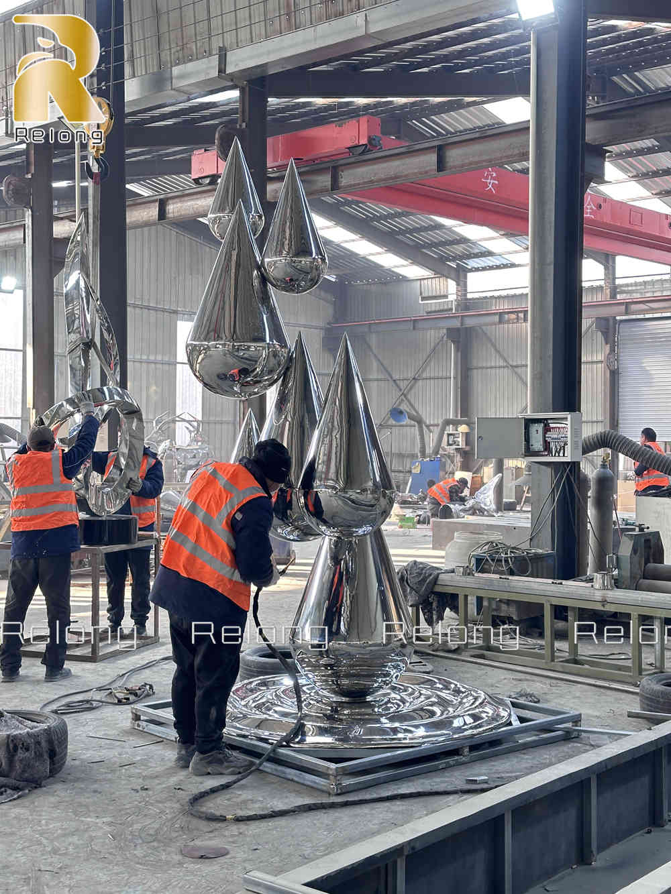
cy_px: 447
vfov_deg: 39.7
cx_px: 336
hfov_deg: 30.3
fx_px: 1240
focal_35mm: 48
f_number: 1.78
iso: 125
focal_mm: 6.86
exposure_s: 1/100
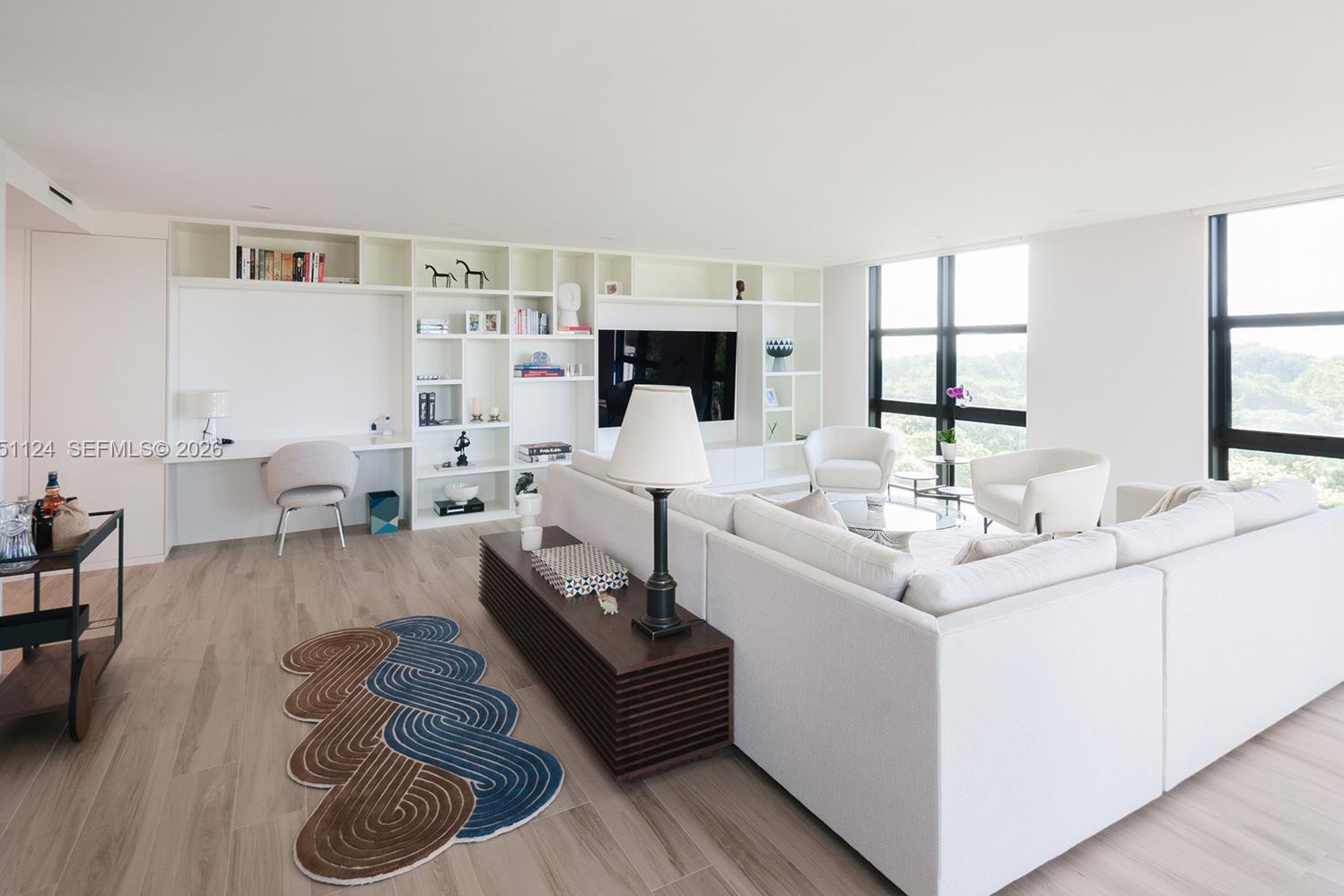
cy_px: 450
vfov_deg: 73.8
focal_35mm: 16
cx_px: 660
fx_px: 597
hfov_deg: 96.7
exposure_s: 1/5
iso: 200
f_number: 11
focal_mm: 10
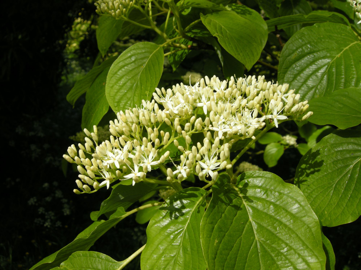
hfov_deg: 52.6
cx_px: 180
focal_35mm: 35
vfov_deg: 40.7
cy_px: 135
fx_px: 365
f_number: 5.4
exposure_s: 1/208
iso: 64
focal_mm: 7.5
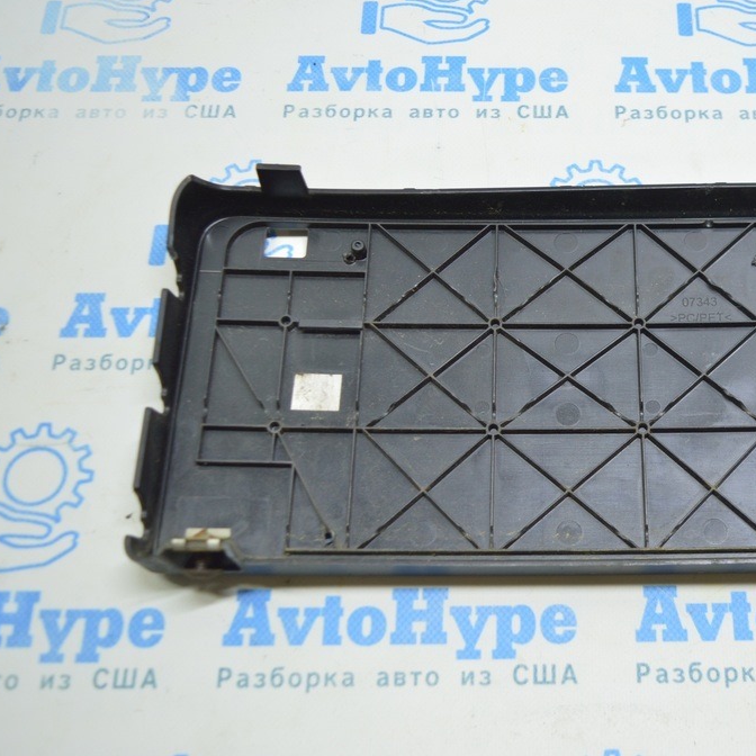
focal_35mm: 45
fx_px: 1103
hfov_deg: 37.0
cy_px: 374
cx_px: 561
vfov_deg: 37.8
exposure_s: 1/40
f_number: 3.8
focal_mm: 23
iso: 400
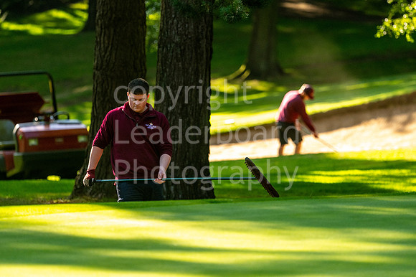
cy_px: 138
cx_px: 208
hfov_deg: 4.6
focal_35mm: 450
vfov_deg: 3.1
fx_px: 5197
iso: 800
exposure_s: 1/1600
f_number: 4
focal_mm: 300
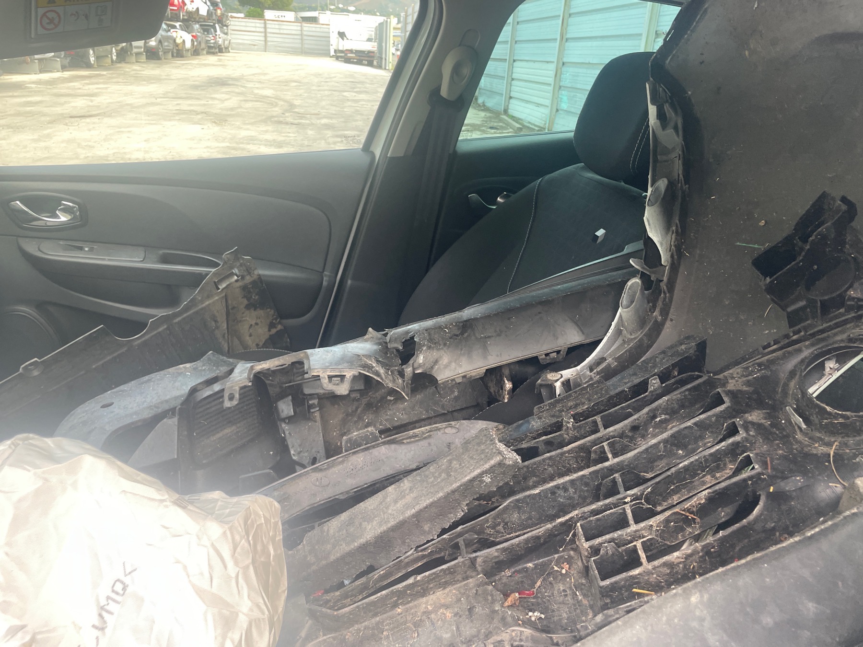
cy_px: 324
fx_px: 648
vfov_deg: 53.1
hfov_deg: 67.3
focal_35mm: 26
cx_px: 432
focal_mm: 4.2
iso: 100
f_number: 1.6
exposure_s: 1/121
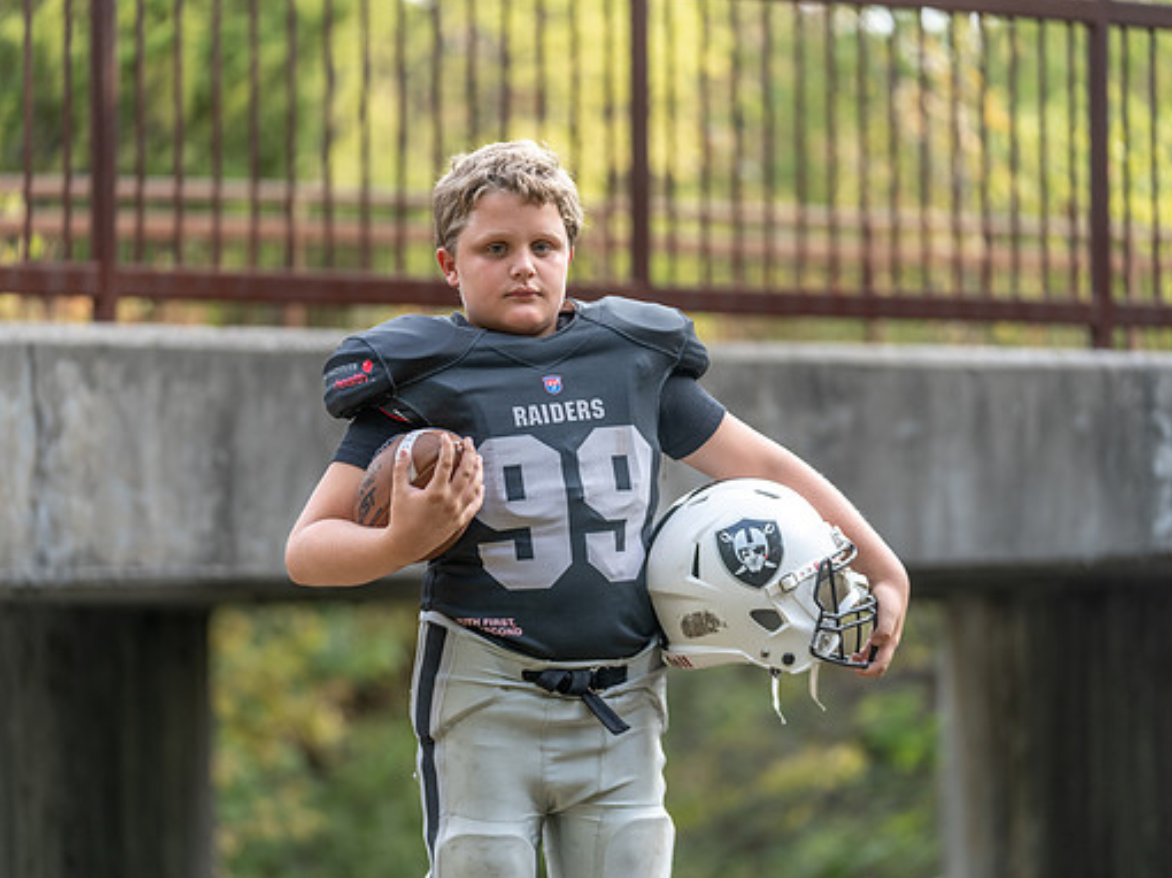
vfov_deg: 10.7
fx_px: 4704
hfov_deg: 14.2
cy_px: 436
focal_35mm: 139
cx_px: 547
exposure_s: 1/320
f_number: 2.8
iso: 125
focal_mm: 127
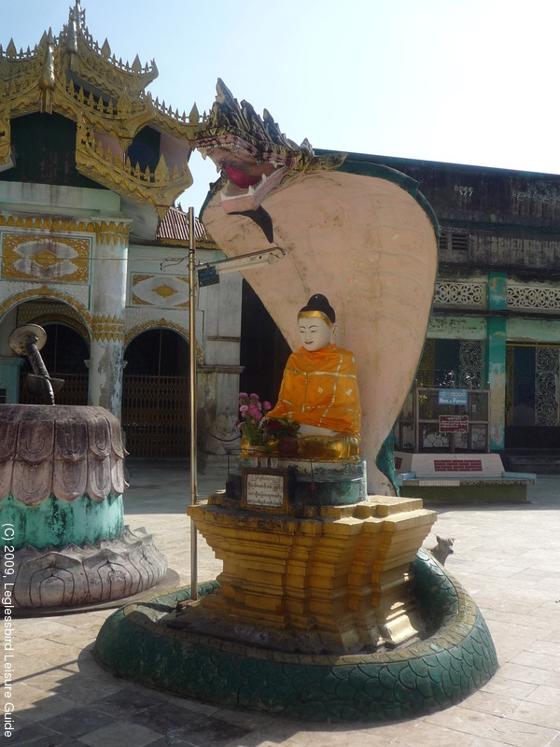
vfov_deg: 52.6
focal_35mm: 35
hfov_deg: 40.7
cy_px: 374
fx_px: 755
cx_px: 280
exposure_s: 1/800
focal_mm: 4.4
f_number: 4.5
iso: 100
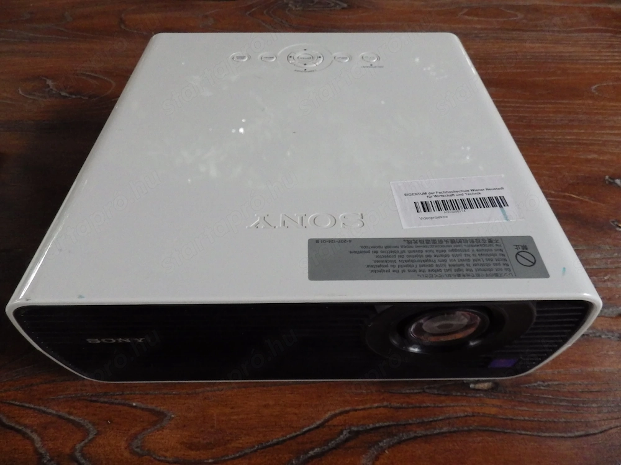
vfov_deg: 61.1
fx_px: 395
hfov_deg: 76.4
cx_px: 310
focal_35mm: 22
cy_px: 232
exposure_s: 1/45
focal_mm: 4
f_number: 3.1
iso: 640
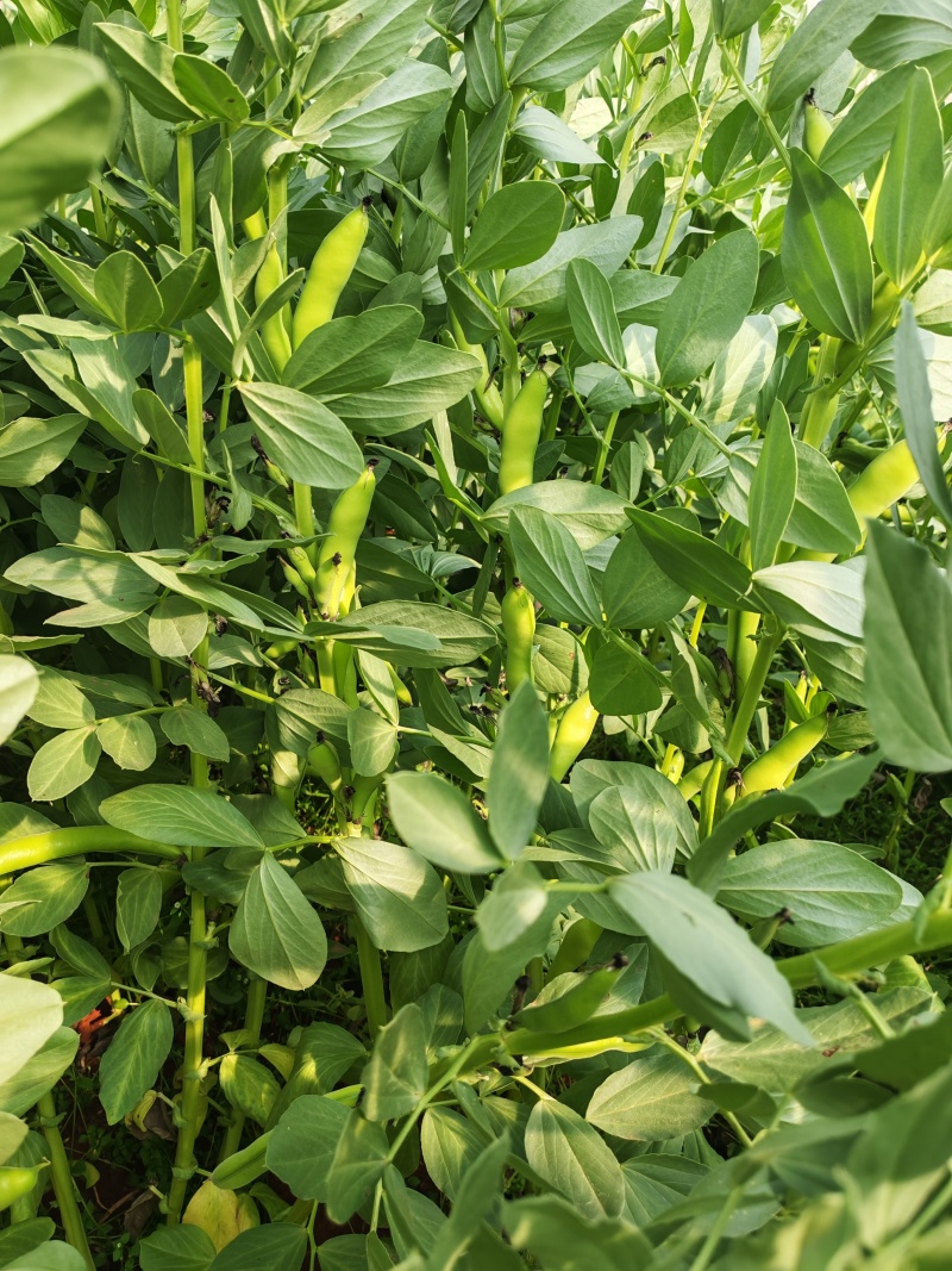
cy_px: 636
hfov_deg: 51.3
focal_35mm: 27
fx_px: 990
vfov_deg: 65.3
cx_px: 476
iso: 50
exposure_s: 1/420
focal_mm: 5.52
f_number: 1.95
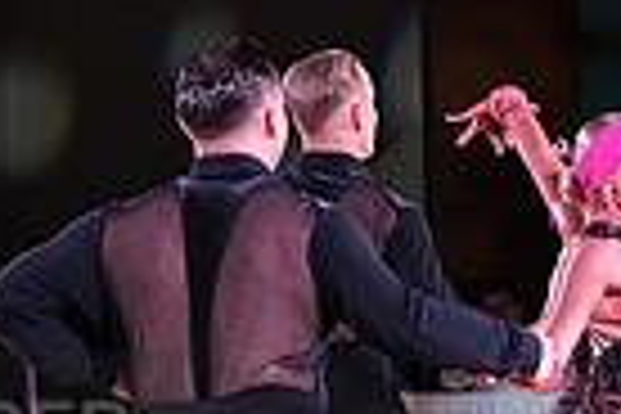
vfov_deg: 3.9
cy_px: 470
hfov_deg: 5.8
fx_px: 6020
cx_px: -306
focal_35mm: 349
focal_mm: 83
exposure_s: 1/320
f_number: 4.5
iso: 5000
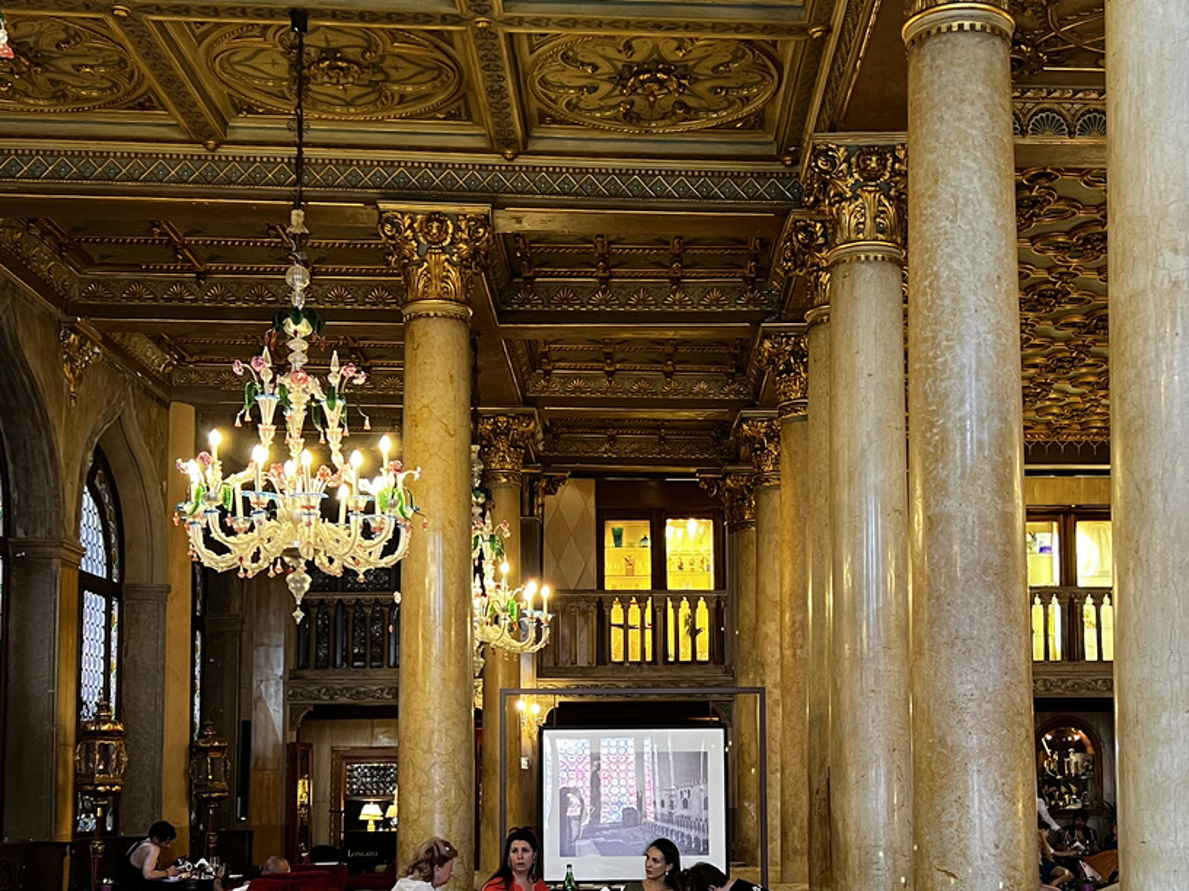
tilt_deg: +4.9
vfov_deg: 28.2
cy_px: 655
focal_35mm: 51
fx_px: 1752
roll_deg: +0.3
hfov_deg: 37.5
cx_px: 628
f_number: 1.5
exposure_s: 1/50
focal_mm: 5.7
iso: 160
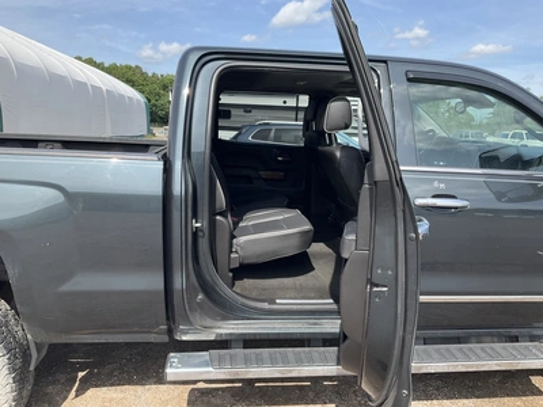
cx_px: 272
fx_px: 455
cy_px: 204
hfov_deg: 61.7
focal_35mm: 29
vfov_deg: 48.2
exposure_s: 1/700
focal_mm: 3
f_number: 1.8
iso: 25
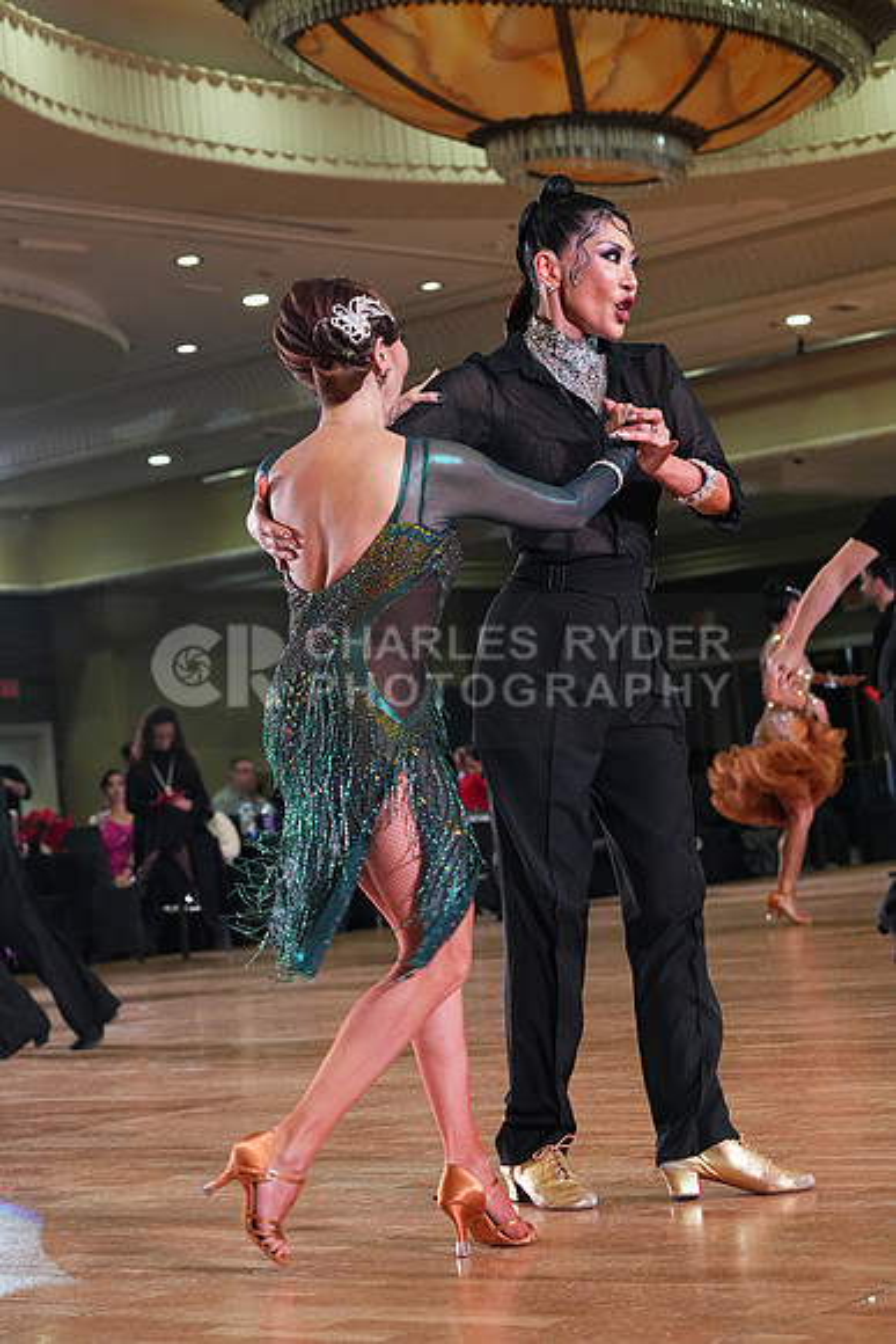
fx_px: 2873
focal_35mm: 77
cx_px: 448
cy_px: 672
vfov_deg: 26.3
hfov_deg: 17.7
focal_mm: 77
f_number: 5.6
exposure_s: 1/400
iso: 6400
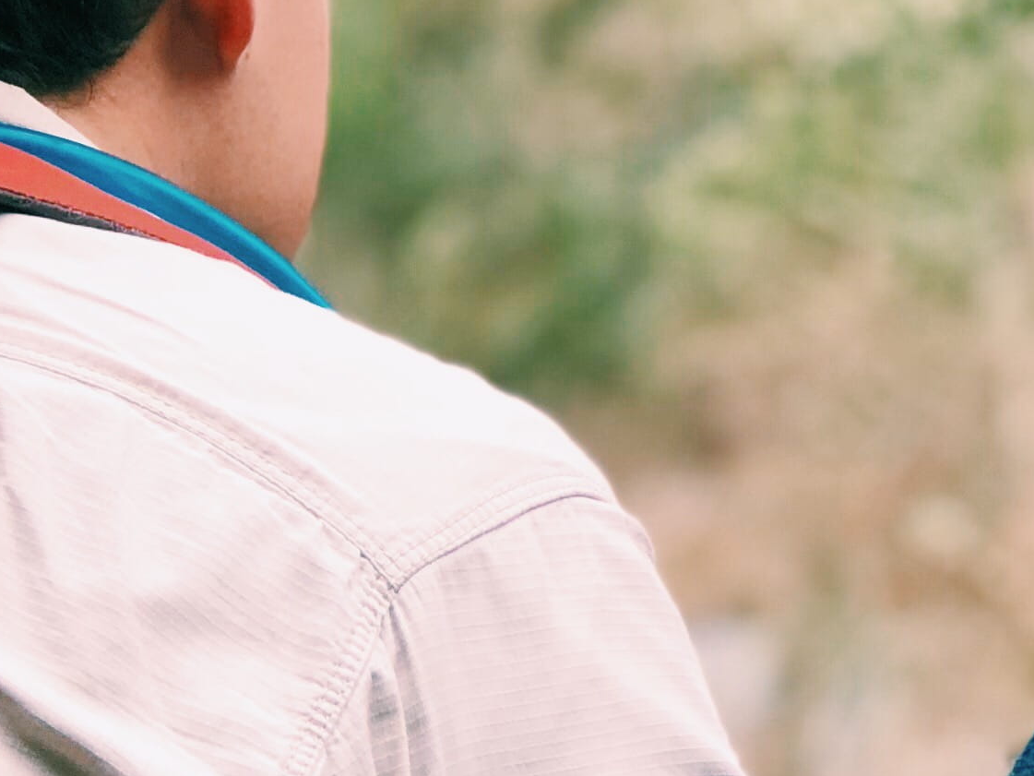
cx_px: 711
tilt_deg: -0.4
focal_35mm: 205
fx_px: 6124
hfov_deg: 9.6
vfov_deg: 7.2
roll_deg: +1.4
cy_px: 269
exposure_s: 1/60
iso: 50
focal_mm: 6.6
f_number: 2.8
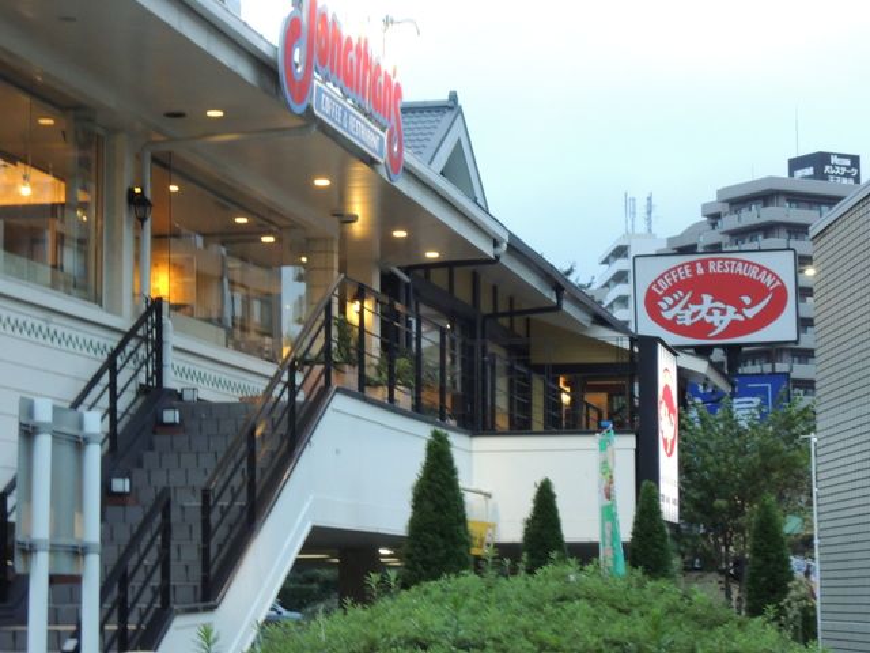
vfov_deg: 14.8
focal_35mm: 100
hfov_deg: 19.6
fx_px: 2513
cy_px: 326
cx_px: 435
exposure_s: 1/25
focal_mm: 17.9
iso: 800
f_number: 5.5
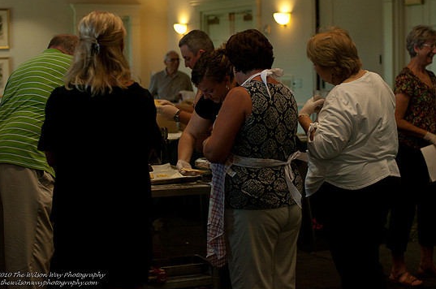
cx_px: 214
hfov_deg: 25.1
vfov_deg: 16.8
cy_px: 140
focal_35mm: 81
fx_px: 979
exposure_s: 1/180
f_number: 2.8
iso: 800
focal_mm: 50
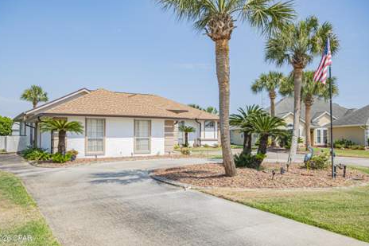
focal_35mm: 31
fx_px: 318
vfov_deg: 42.3
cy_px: 122
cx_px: 180
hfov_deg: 60.3
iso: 400
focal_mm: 20
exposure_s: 1/160
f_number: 16
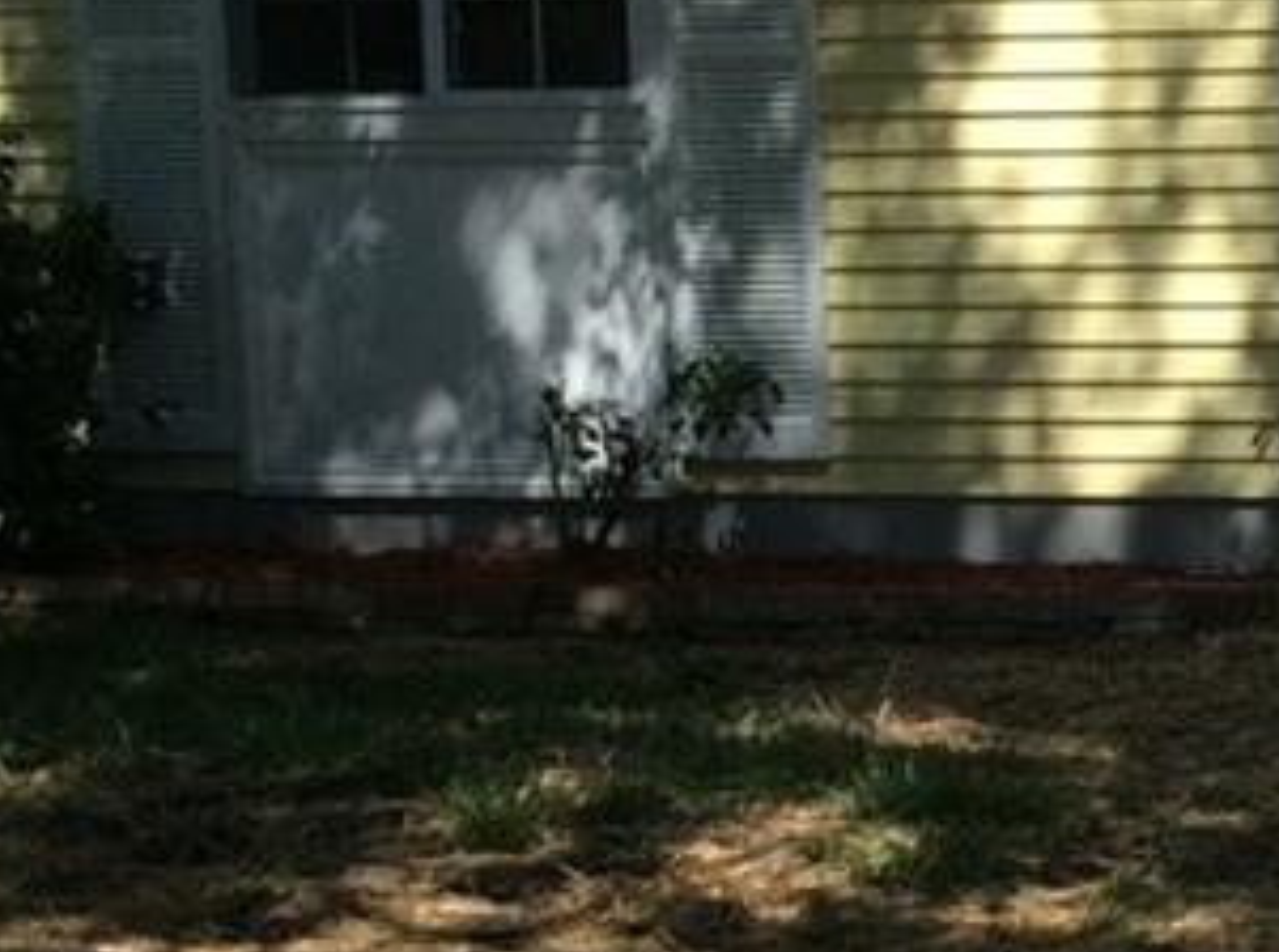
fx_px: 4016
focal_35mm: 109
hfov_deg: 17.4
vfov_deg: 13.5
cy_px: 574
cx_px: 1457
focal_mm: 3.3
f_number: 2.4
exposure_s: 1/1362
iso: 32
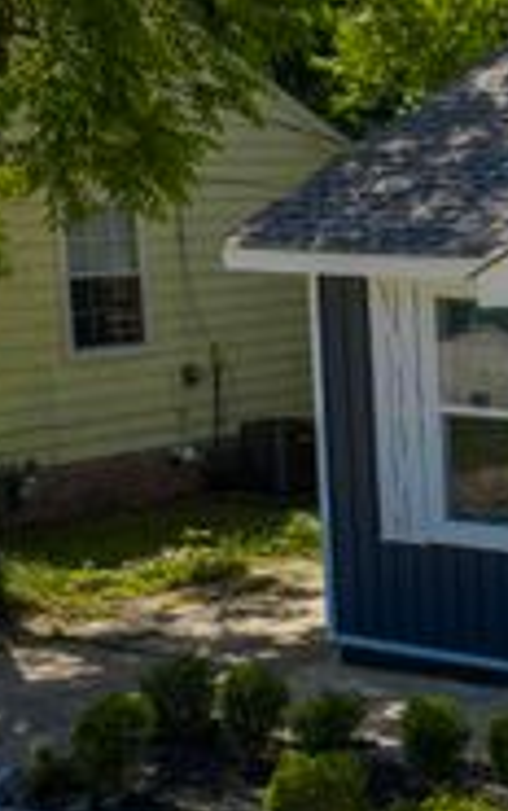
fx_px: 1702
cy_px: 441
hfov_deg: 14.2
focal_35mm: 77
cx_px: 1025
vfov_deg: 26.8
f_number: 2.8
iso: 100
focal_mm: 14.45
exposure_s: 1/500
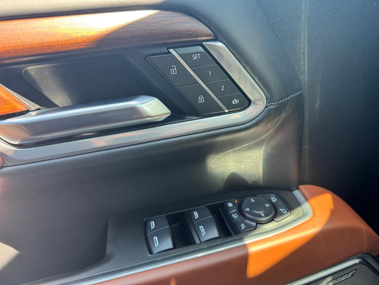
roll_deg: +6.1
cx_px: 190
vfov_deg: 56.8
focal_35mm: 24
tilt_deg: -21.5
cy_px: 142
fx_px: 263
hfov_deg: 71.6
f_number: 1.78
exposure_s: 1/121
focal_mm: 6.76
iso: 125
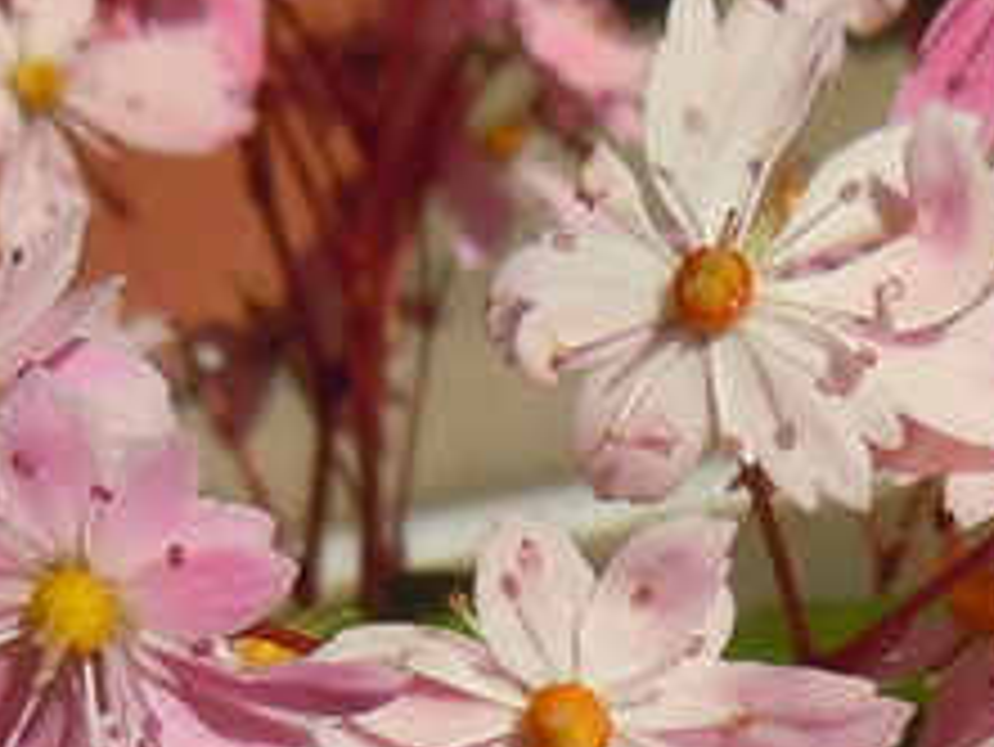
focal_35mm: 163
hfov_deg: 12.1
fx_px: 4683
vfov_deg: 8.9
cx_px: 738
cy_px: 1107
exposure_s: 1/640
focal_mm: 5.4
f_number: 7
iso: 100
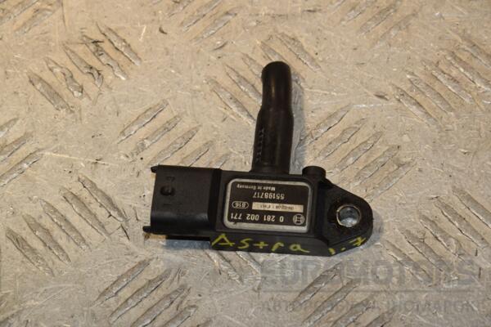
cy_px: 164
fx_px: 2148
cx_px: 246
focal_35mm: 158
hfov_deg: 13.0
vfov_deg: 8.7
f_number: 9
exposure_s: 1/200
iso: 800
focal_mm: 105
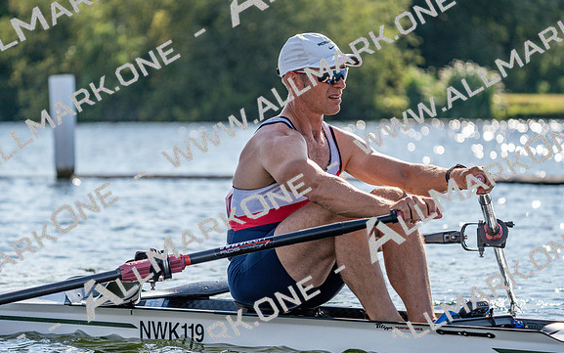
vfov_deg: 6.3
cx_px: 282
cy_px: 171
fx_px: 3229
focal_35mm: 210
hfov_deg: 10.0
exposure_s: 1/1600
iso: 250
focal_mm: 205
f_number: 5.6
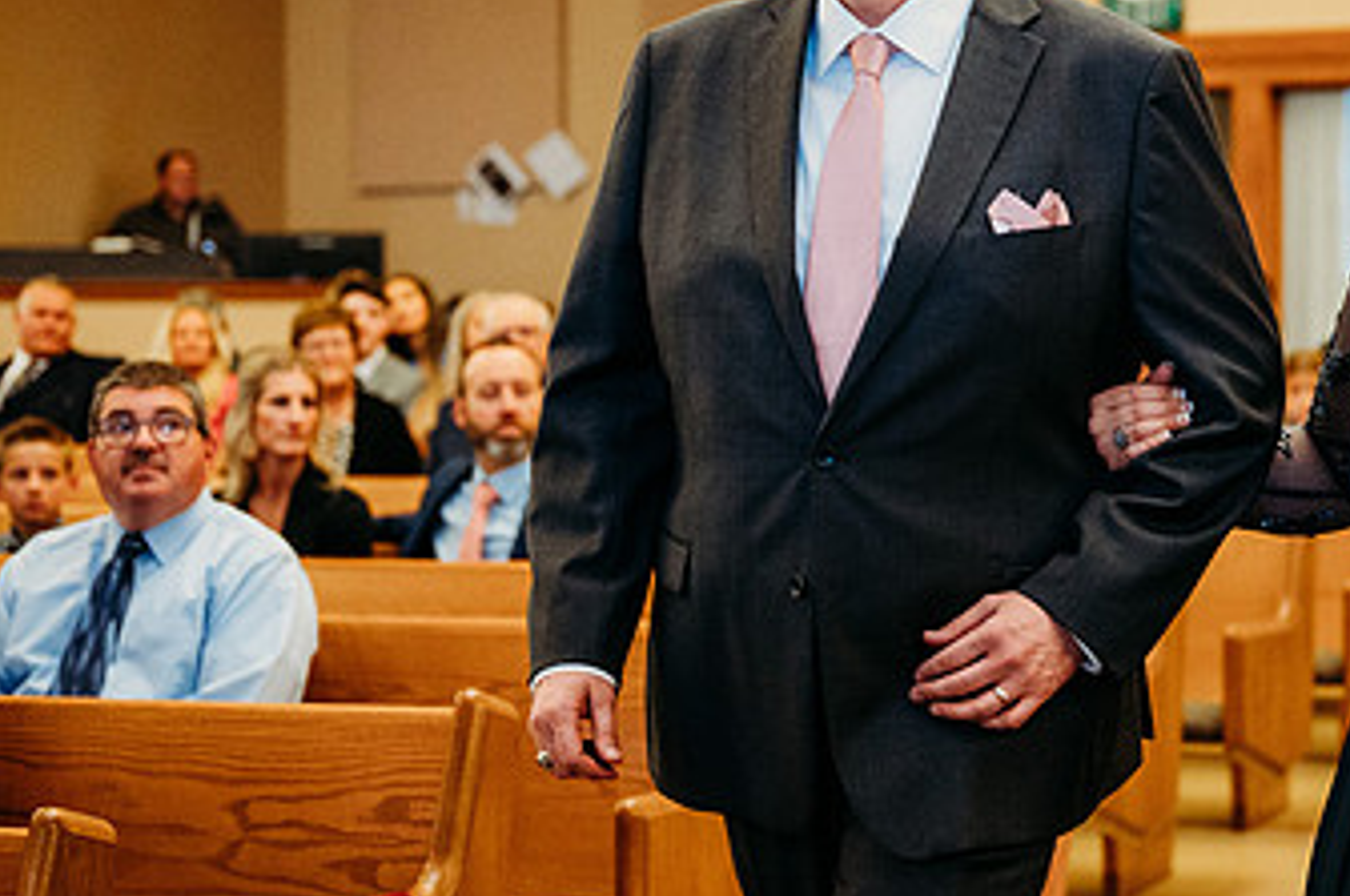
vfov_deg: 14.3
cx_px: 1029
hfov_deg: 21.3
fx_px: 3557
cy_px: 370
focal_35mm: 95
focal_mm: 55
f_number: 2.8
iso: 2000
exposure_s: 1/250
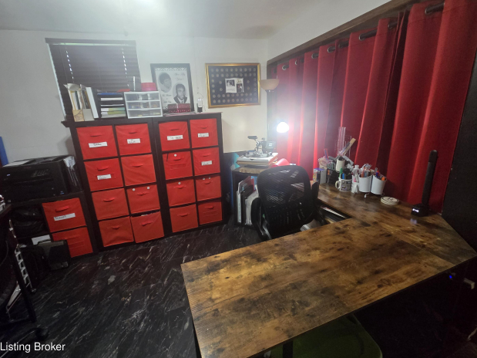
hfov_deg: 101.9
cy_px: 171
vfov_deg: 85.6
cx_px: 221
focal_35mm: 14
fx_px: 193
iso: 800
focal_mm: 2.2
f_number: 2.2
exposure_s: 1/60
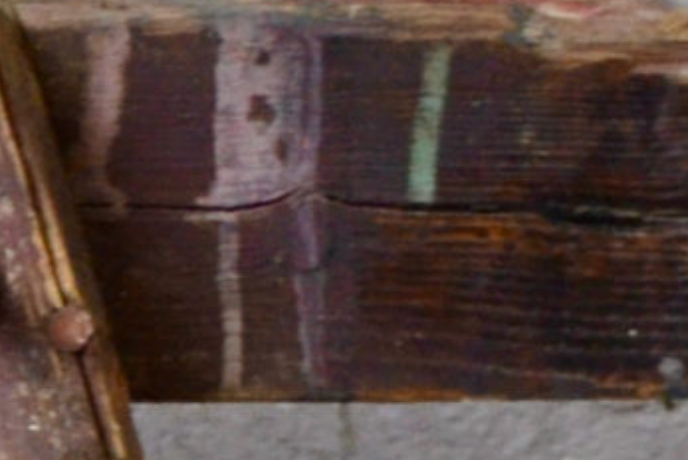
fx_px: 6331
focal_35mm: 331
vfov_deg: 4.1
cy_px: 782
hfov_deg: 5.7
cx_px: -1606
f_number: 4.5
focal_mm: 30
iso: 1250
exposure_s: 1/80
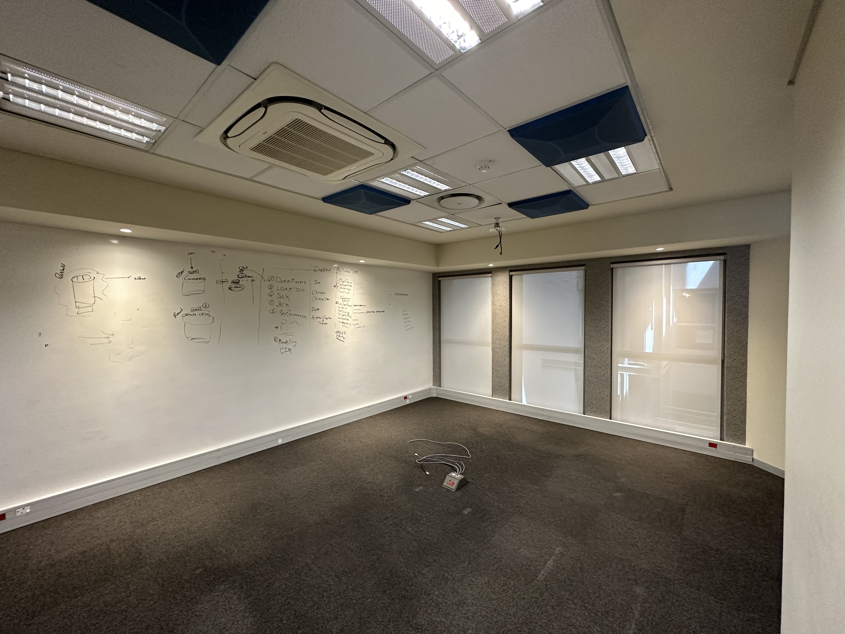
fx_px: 342
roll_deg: +0.8
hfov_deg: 102.1
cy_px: 317
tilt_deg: -0.9
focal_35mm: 14
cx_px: 422
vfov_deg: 85.7
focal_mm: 2.22
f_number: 2.2
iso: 250
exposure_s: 1/100
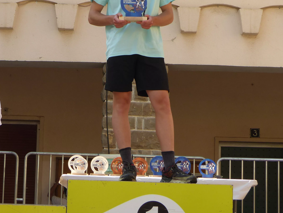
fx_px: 1071
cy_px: 40
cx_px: 115
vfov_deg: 11.3
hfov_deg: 15.0
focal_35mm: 131
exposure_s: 1/400
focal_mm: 14
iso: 100
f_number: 4
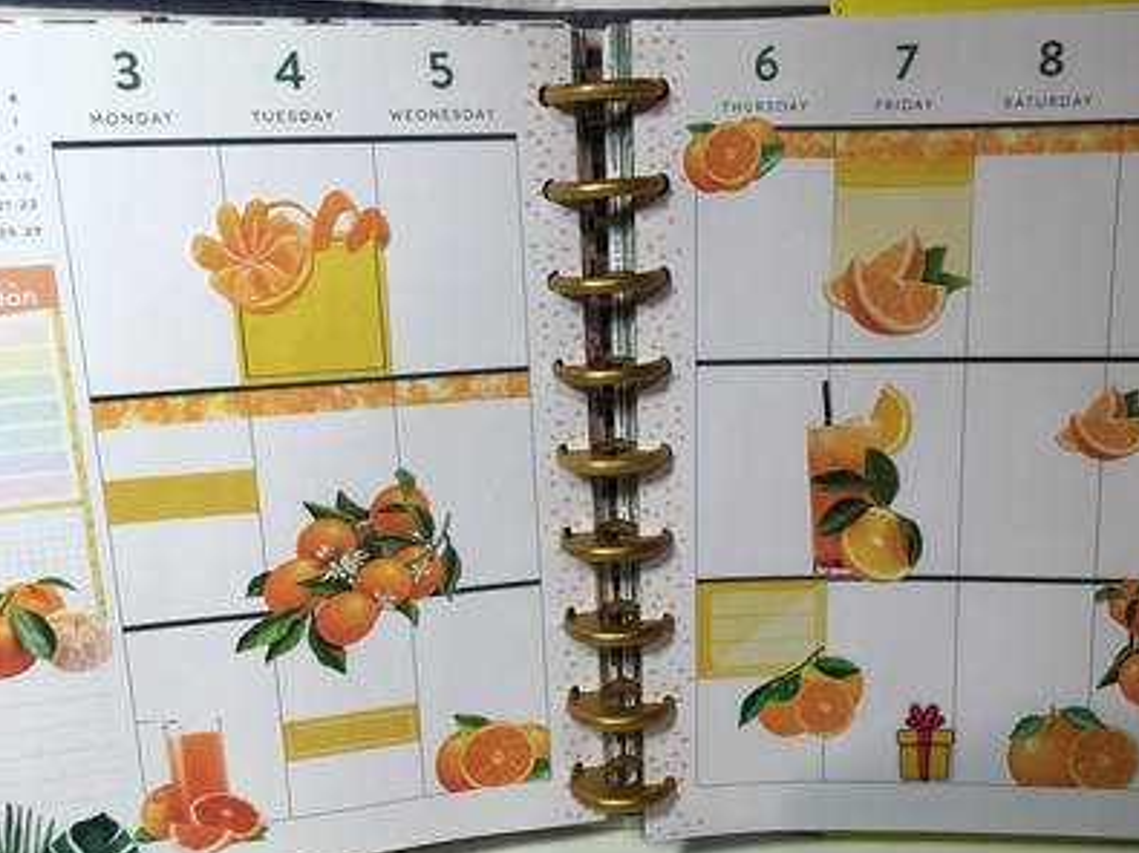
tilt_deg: -36.0
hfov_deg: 55.3
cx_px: 623
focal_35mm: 33
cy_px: 434
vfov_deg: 42.9
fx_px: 1085
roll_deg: +2.8
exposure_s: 1/50
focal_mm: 4.15
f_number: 2.2
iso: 25
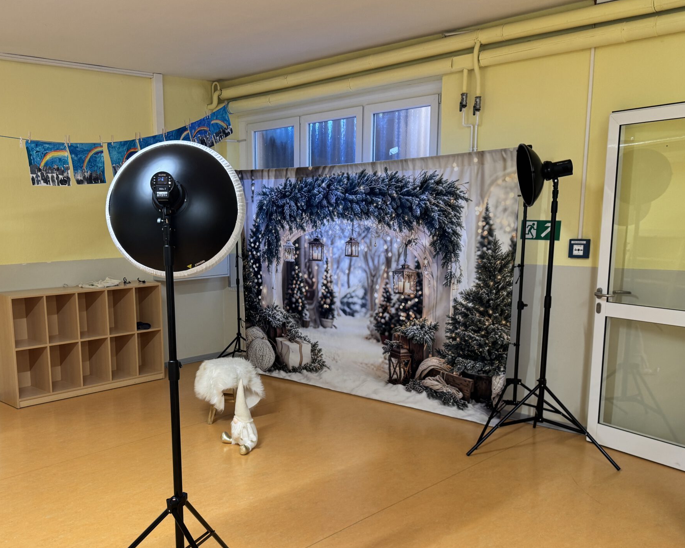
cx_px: 253
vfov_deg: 43.0
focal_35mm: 34
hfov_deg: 52.2
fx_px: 689
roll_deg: +3.8
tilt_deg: -9.0
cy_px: 346
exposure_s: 1/50
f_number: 1.78
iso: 125
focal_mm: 6.76
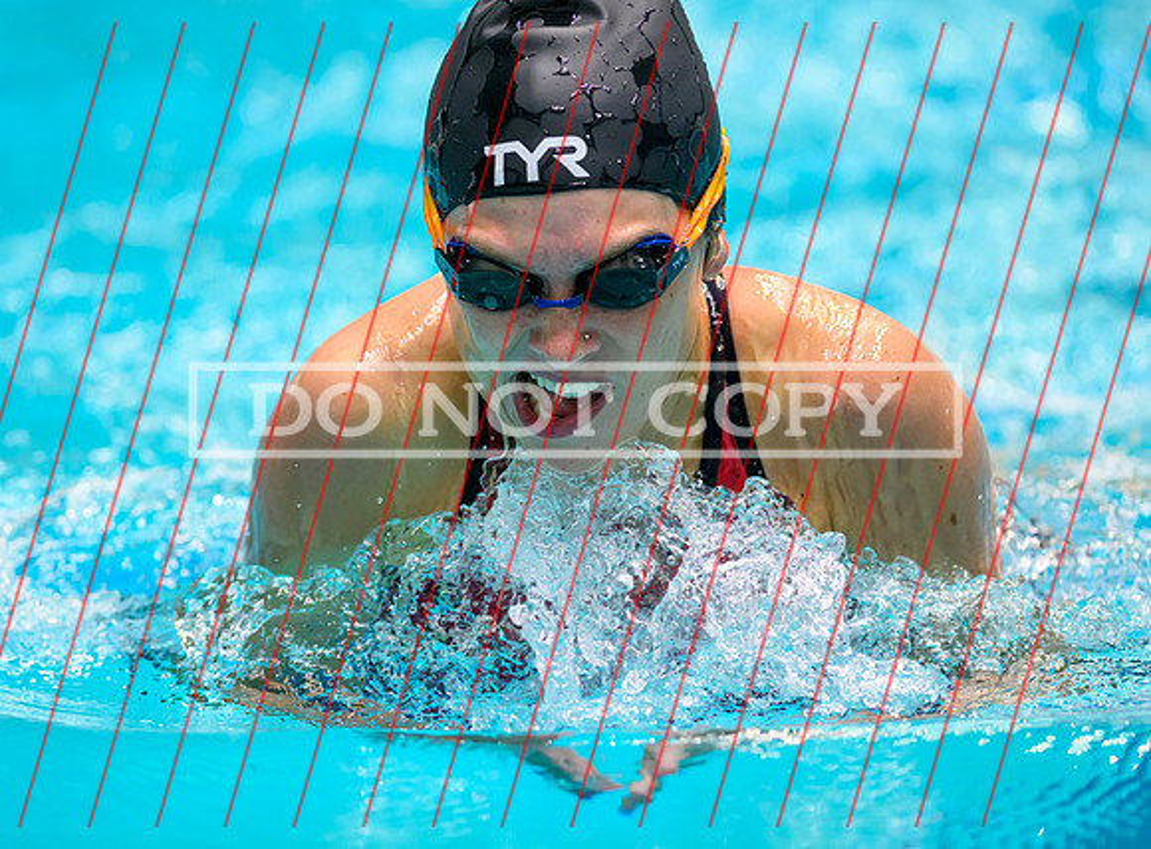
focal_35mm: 376
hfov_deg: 5.3
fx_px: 12441
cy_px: 479
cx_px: 488
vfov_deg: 3.9
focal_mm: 300
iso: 2000
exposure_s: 1/1000
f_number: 2.8
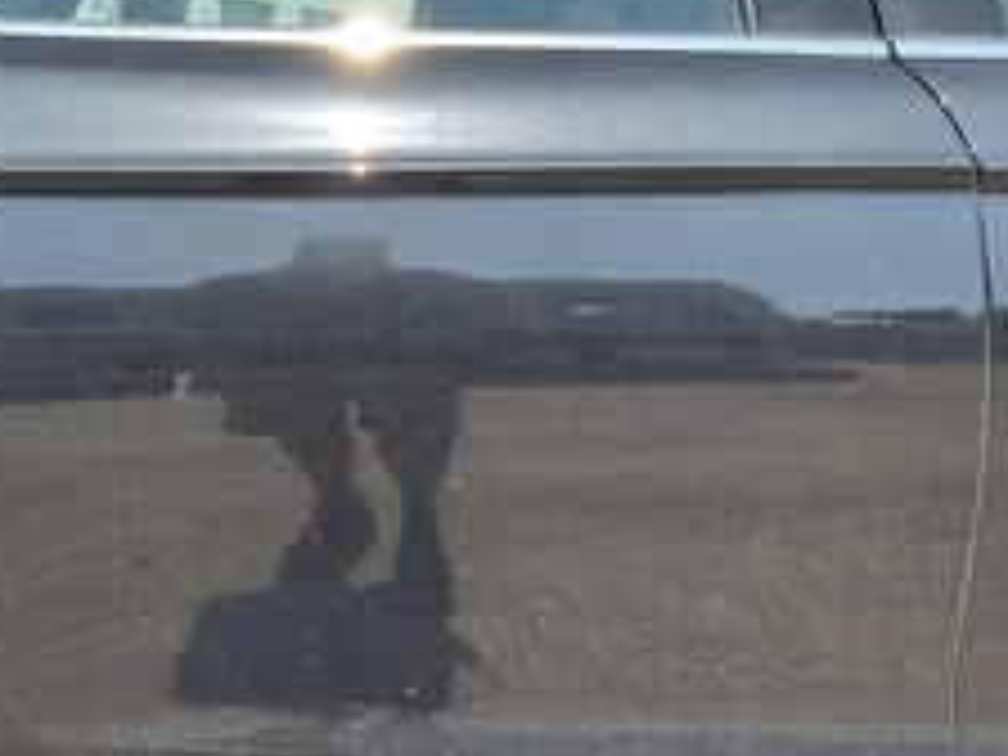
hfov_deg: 37.5
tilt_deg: -16.0
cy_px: 536
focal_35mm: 50
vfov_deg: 28.8
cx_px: 292
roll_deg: +0.7
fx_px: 1456
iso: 25
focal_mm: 3
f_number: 1.8
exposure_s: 1/529
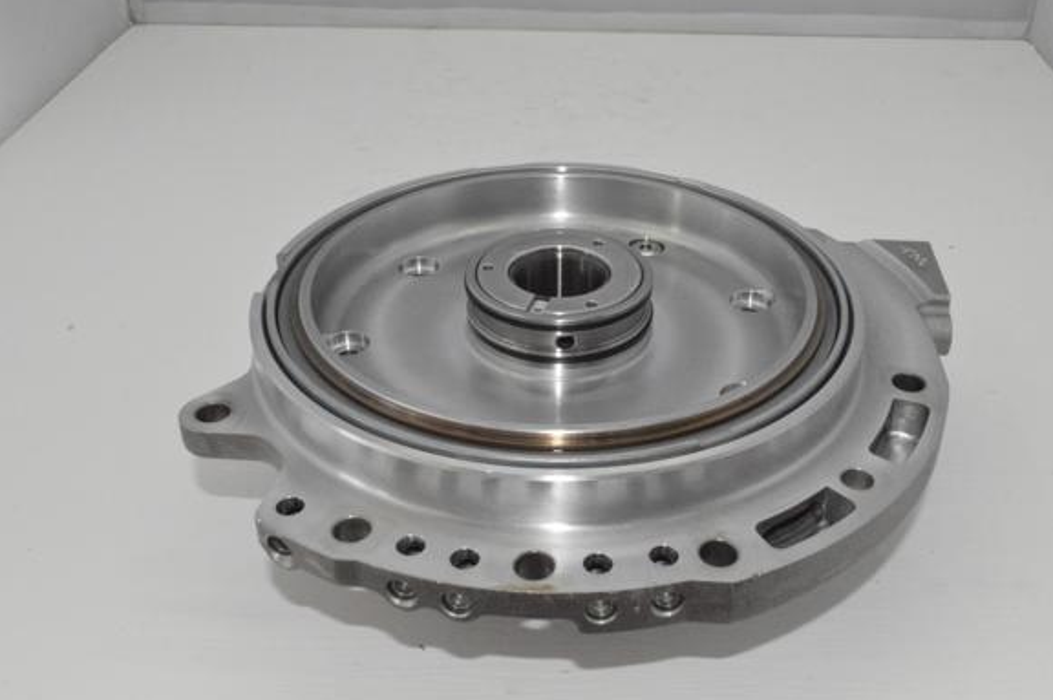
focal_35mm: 40
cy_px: 337
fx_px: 1169
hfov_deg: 48.4
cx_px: 583
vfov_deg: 33.3
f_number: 25
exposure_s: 1/60
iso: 4000
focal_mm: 24
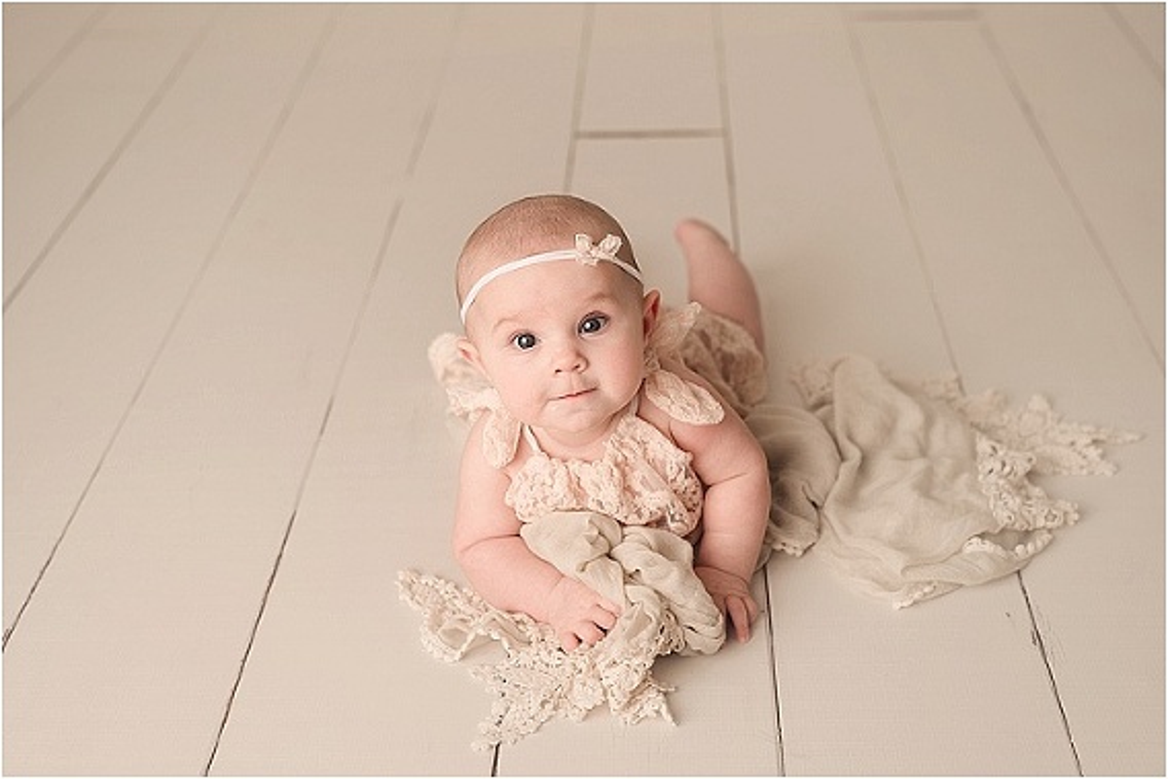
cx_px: 584
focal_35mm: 50
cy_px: 390
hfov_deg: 39.6
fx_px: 1623
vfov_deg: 27.0
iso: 160
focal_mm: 50
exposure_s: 1/160
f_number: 2.8
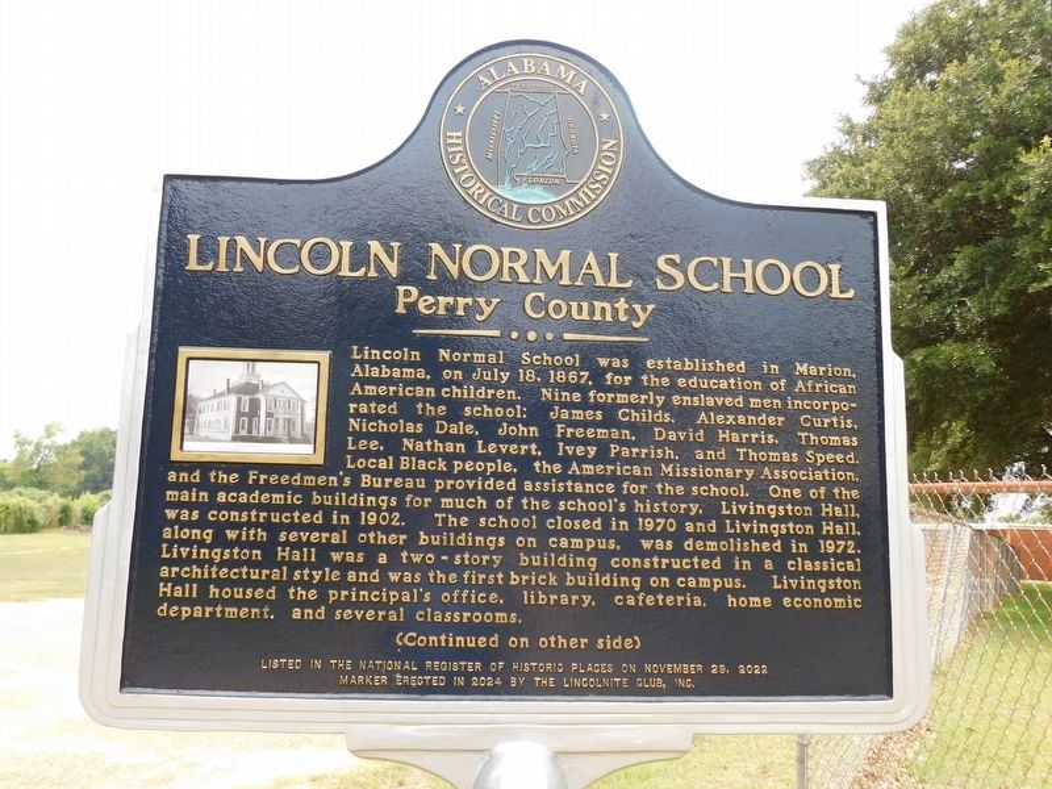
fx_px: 912
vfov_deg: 46.8
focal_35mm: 30
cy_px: 394
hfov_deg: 60.0
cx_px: 526
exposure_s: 1/320
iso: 125
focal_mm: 5.3
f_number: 3.2
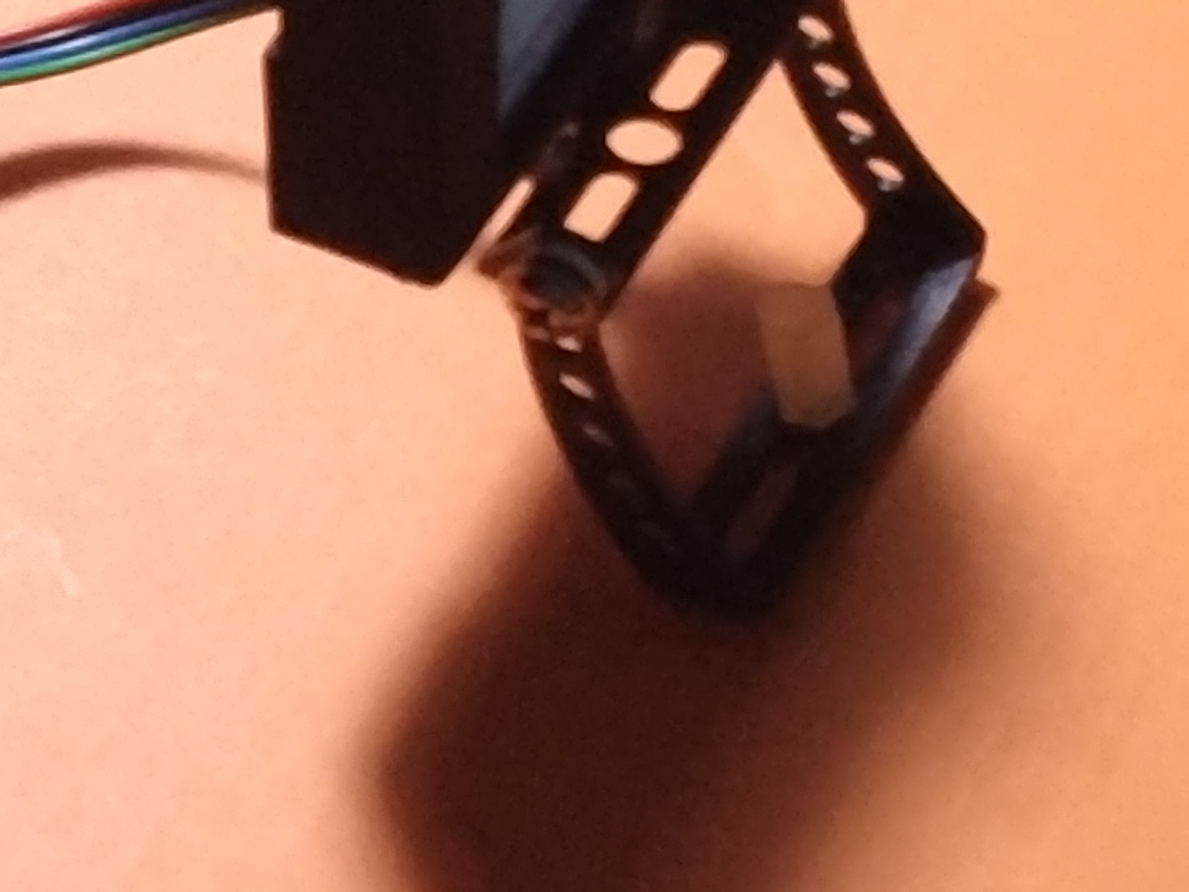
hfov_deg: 11.8
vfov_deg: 9.8
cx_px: -1167
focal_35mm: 150
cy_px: -146
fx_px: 5153
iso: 500
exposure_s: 1/20
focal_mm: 4.73
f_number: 2.2
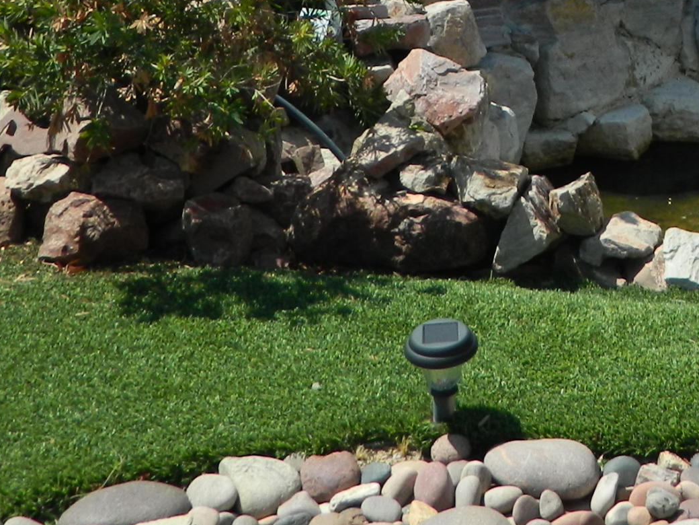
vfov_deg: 13.9
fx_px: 2039
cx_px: 755
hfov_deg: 18.7
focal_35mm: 101
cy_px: -210
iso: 80
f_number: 9.4
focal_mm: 6.2
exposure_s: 1/160
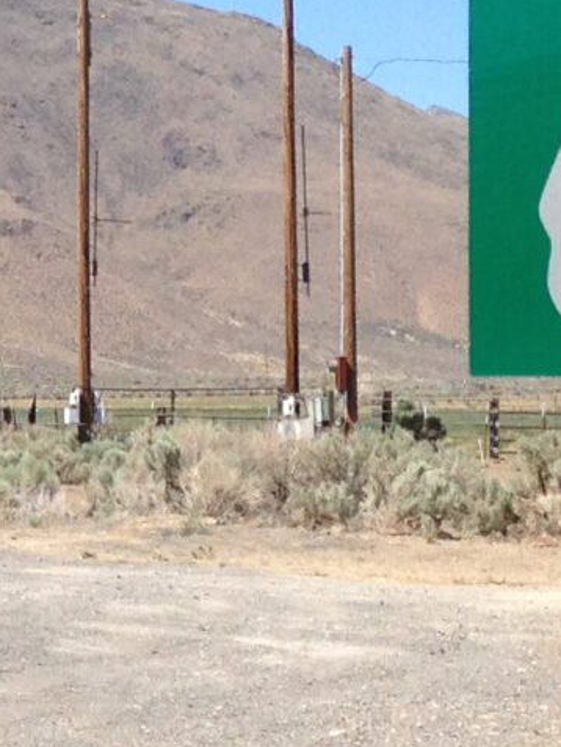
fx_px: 3823
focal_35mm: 177
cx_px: -453
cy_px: 327
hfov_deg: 8.1
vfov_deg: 11.2
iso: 50
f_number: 2.4
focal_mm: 4.13
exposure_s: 1/1550
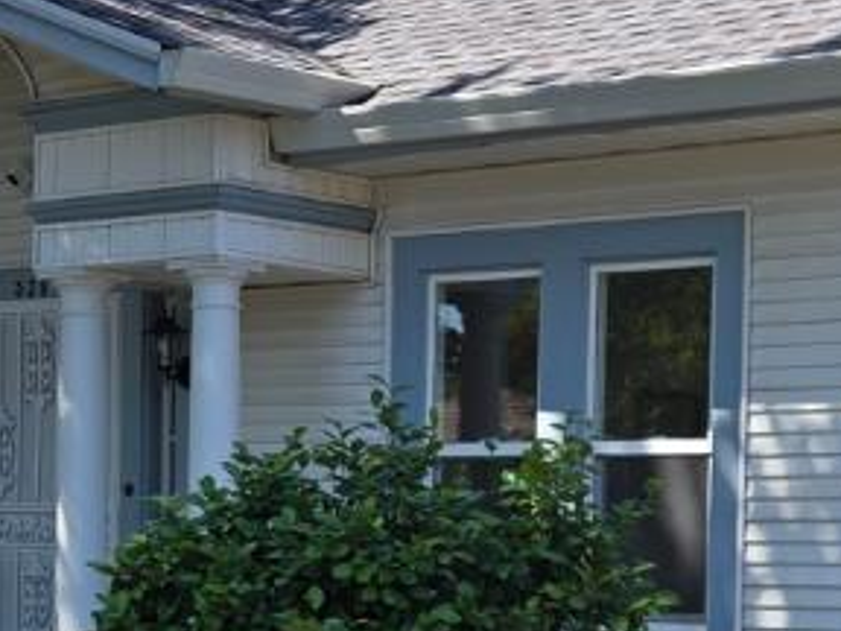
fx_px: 2915
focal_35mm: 120
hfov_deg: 16.4
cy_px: 668
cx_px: 362
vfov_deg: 12.2
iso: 25
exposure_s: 1/883
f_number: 1.8
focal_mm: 5.4
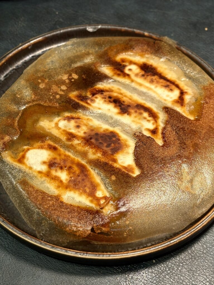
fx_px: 429
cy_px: 142
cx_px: 107
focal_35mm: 52
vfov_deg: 36.8
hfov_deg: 28.0
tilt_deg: -56.2
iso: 32
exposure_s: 1/50
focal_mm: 5.96
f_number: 1.6
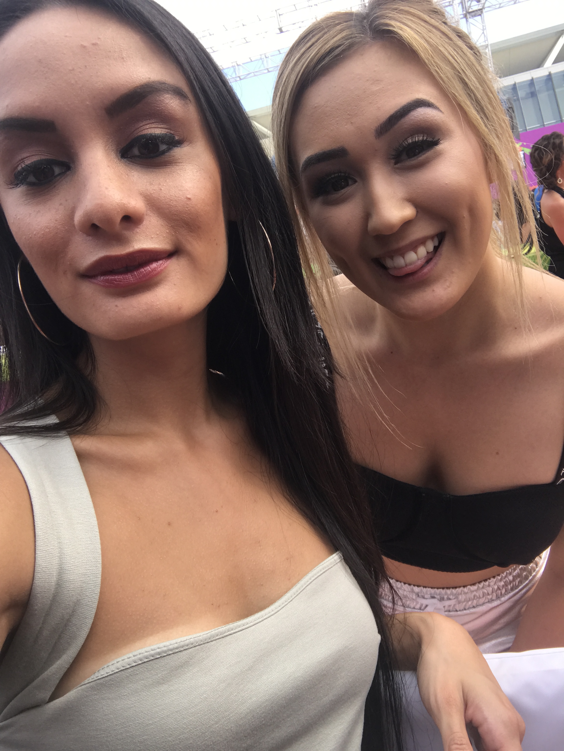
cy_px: 376
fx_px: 694
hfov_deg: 44.2
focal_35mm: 32
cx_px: 282
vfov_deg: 56.8
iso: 25
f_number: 2.2
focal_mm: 2.87
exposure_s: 1/430
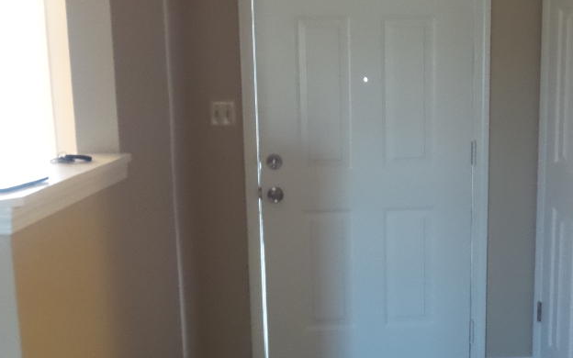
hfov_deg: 48.6
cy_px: 160
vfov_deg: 32.0
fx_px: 625
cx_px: 375
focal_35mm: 40
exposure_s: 1/30
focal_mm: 4.1
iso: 800
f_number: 2.8
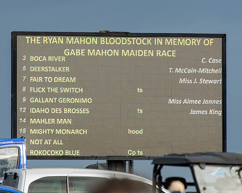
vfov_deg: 3.9
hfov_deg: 4.9
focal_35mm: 394
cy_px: 81
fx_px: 2824
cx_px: 110
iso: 800
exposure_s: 1/2500
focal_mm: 200
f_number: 4
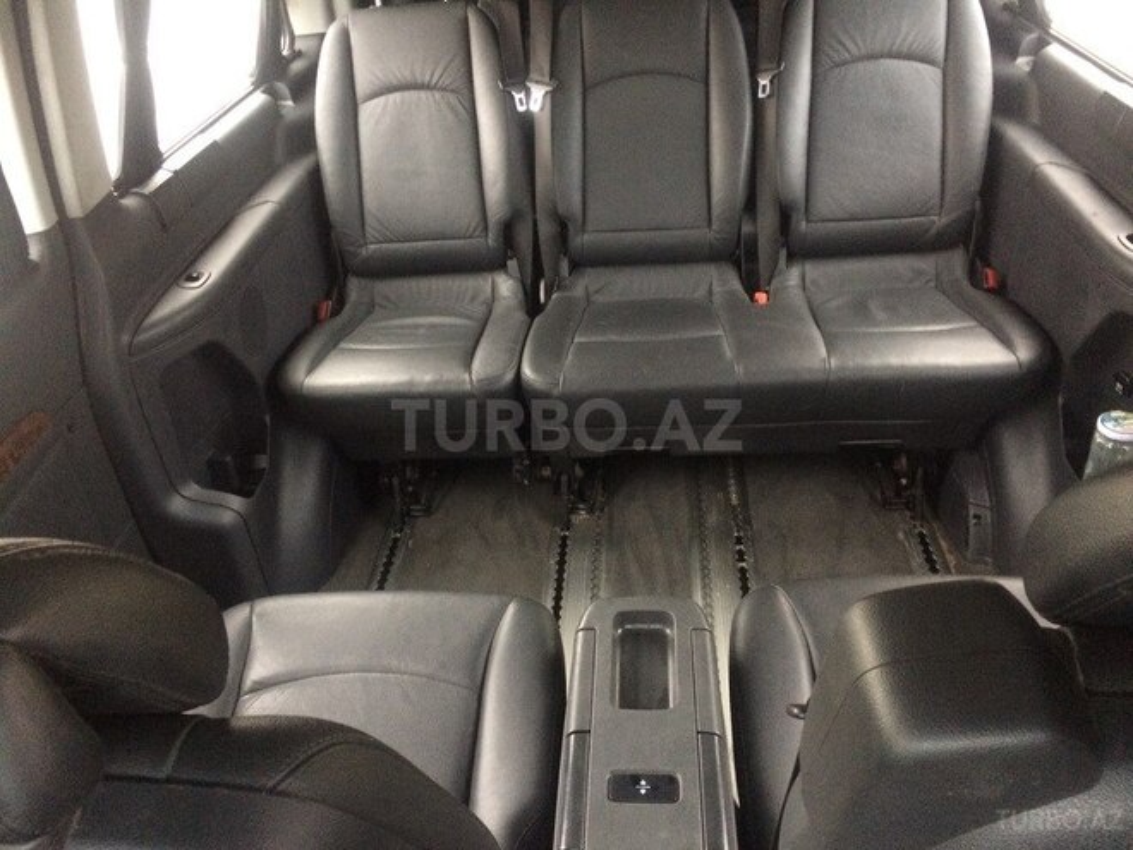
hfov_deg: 61.7
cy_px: 425
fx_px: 949
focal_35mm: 29
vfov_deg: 48.2
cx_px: 566
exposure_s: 1/17
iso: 400
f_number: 2.2
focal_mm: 4.15
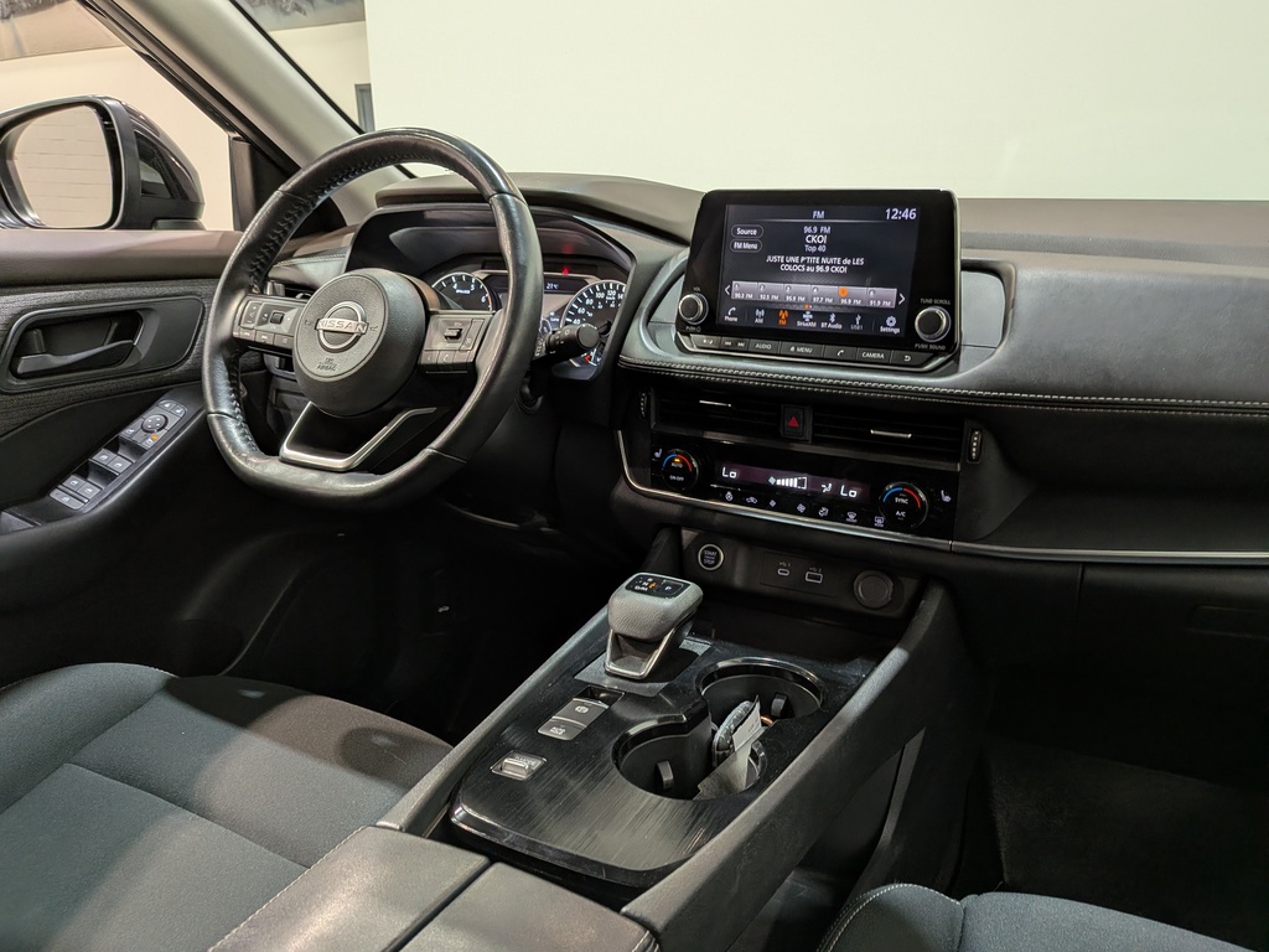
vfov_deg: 56.8
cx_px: 634
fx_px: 880
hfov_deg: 71.6
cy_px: 476
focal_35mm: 24
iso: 53
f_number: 1.7
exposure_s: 1/30
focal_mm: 4.53
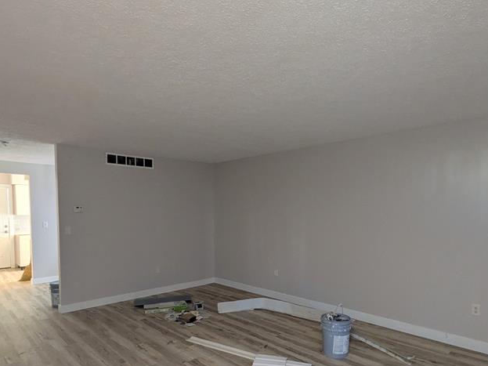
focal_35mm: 23
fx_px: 324
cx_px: 261
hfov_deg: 73.8
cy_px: 226
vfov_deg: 58.2
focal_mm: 1.83
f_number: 2.2
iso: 296
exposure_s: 1/60
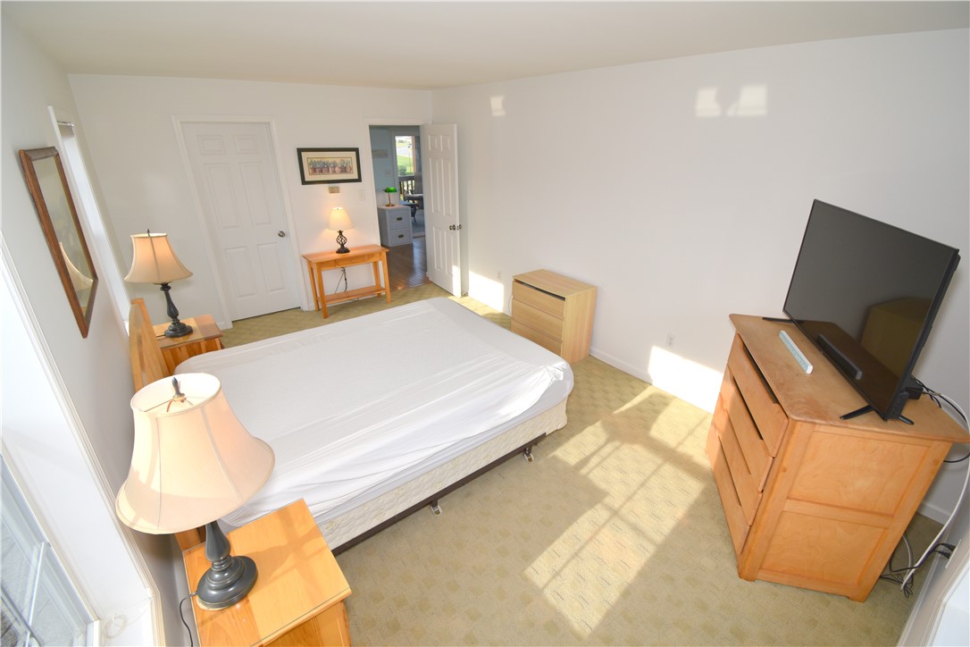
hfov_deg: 100.4
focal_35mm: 15
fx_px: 404
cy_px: 324
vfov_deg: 77.3
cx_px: 485
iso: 140
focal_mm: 10
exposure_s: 1/200
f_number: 5
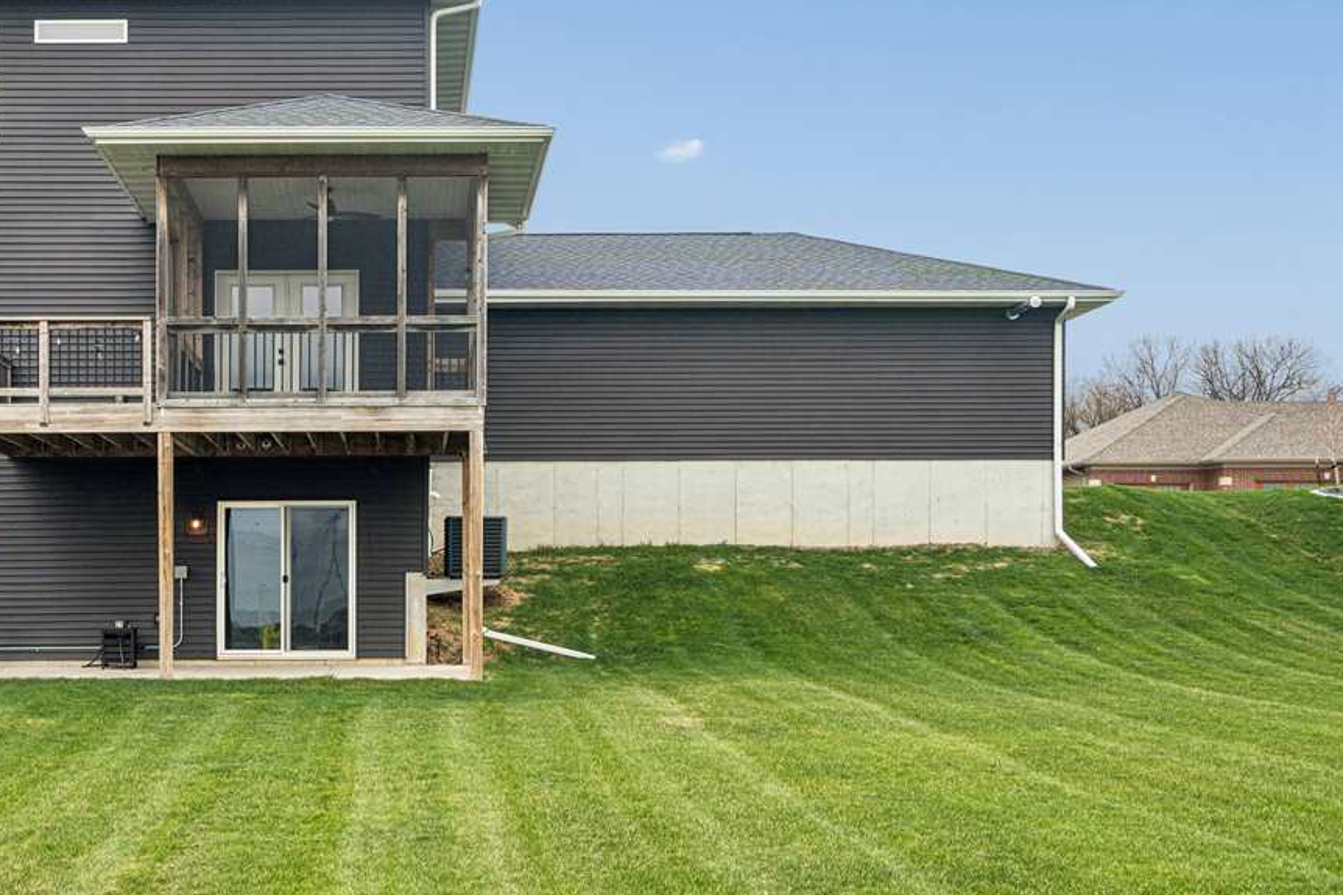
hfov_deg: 39.7
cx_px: 404
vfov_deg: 27.4
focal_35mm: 49
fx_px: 1827
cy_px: 311
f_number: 10
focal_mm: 33
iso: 400
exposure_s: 1/125
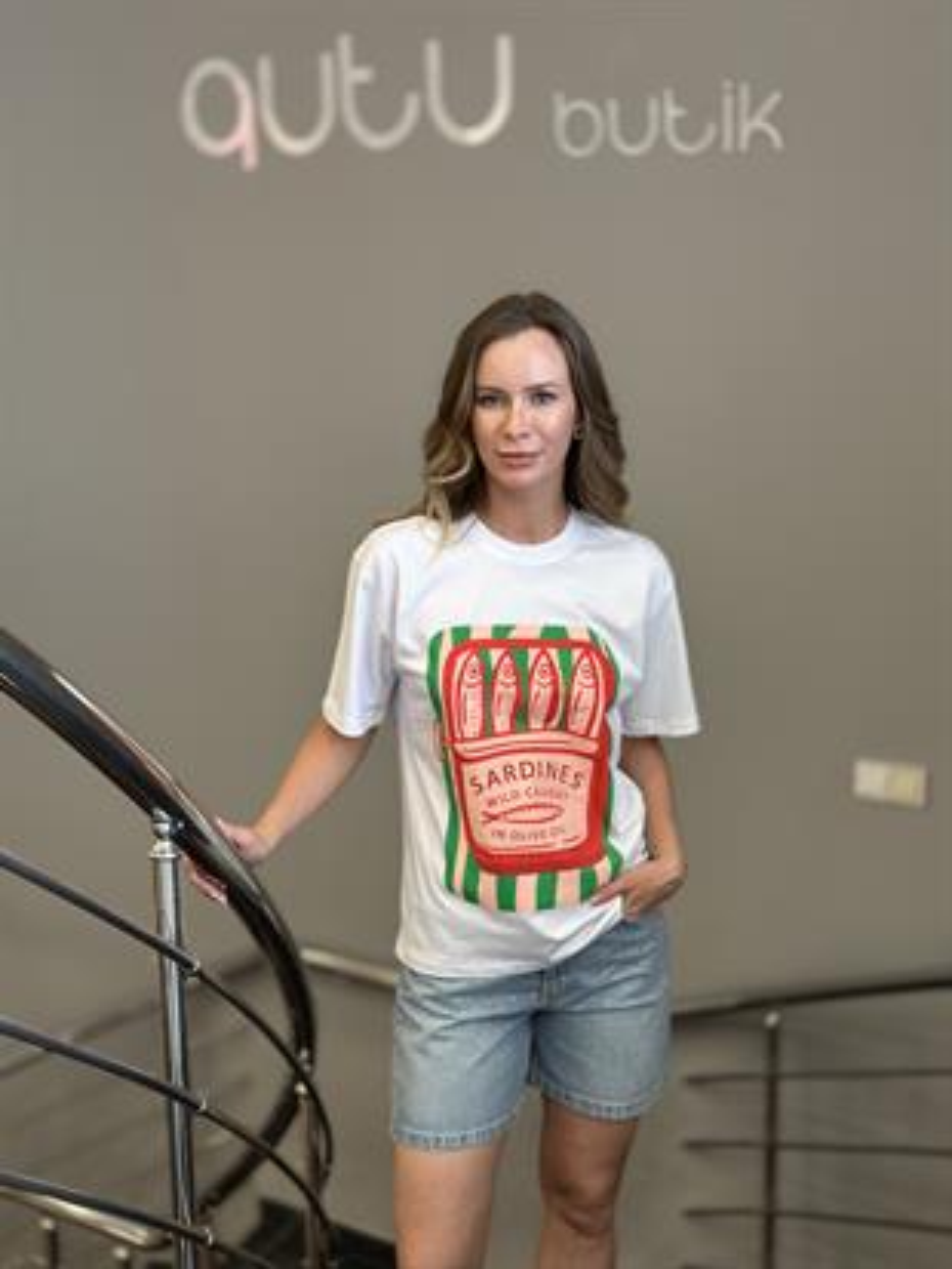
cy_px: 634
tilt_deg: -12.9
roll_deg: +0.6
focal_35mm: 48
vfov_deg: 39.6
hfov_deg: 30.3
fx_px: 1759
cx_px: 476
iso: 80
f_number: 1.78
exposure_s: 1/50
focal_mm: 6.86
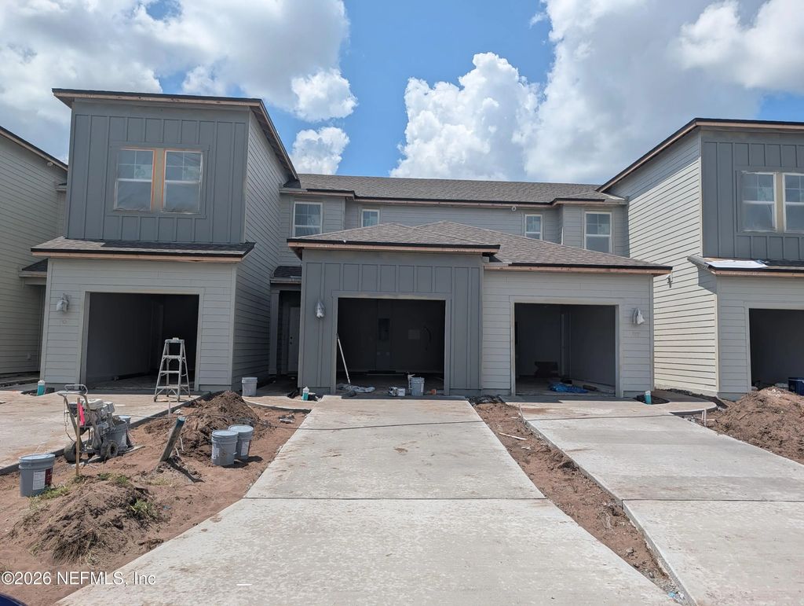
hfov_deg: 71.5
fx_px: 558
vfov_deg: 56.9
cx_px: 402
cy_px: 303
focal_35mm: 24
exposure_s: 1/1754
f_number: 1.68
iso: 21
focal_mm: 6.9
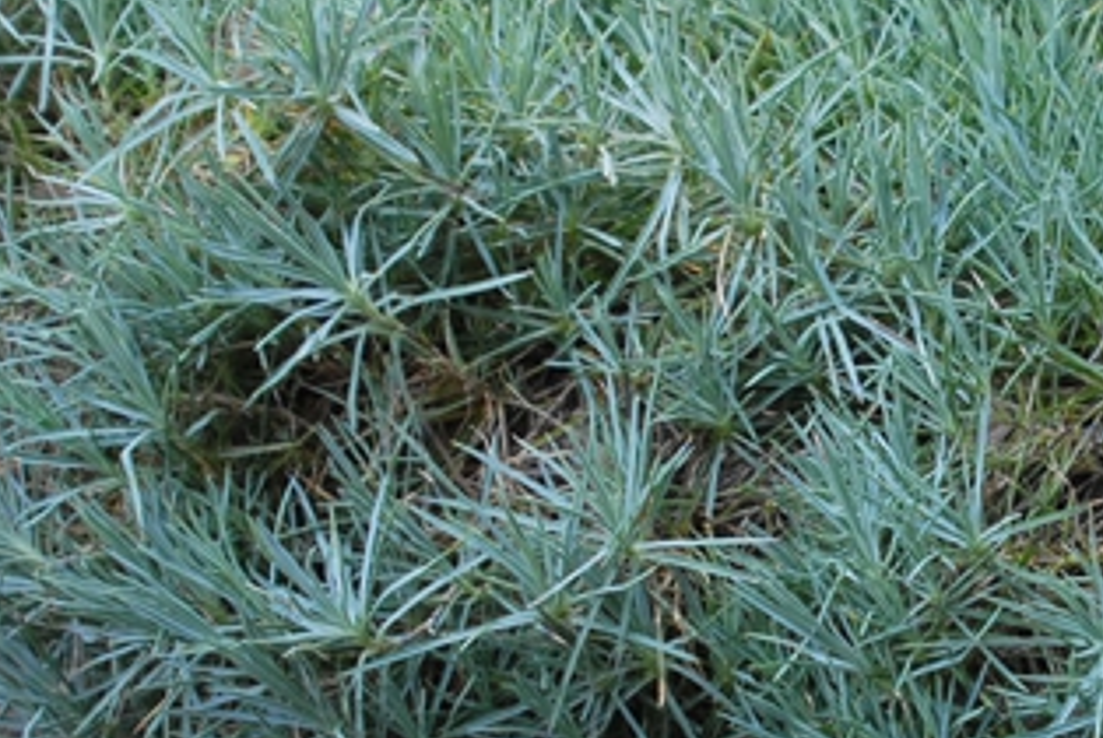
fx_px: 4201
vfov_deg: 10.0
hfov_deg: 14.8
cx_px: 977
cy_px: 438
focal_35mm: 137
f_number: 5
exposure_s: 1/90
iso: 400
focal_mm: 28
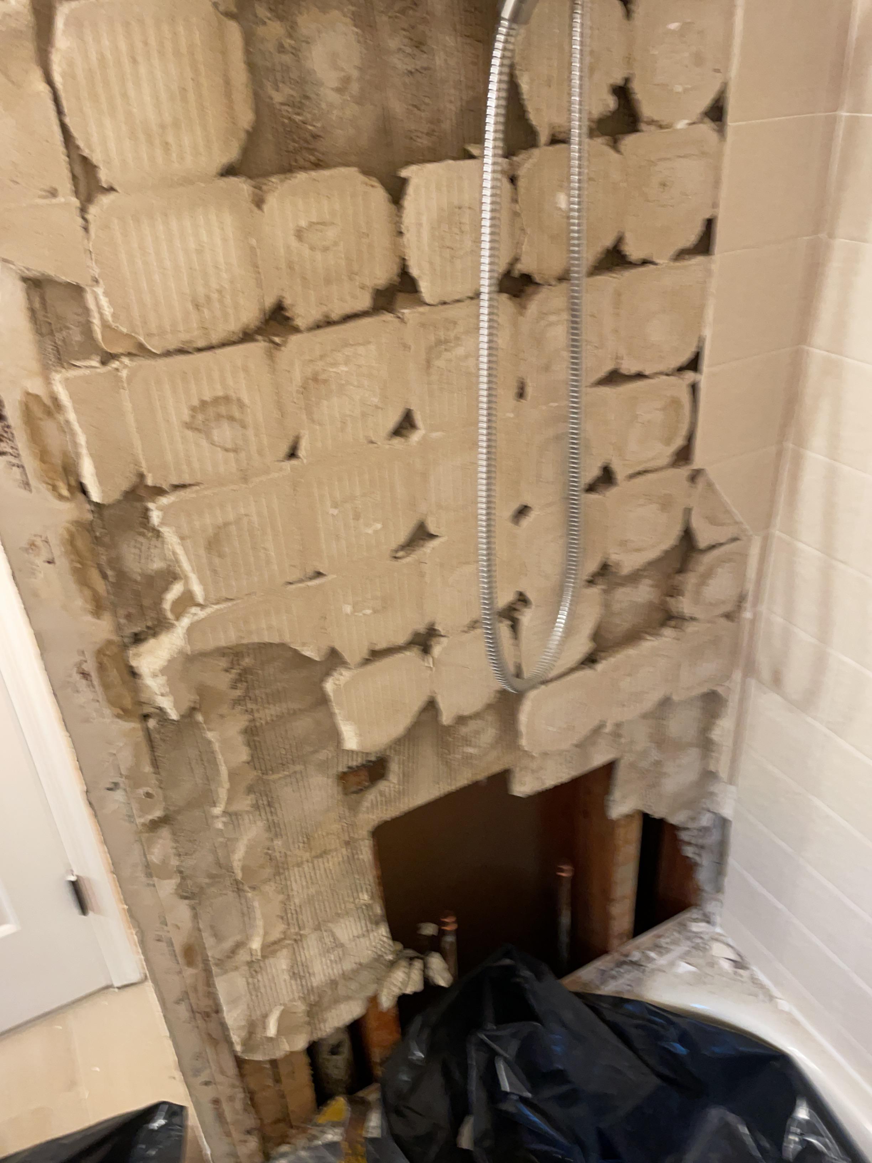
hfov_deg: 44.2
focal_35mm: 32
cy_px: 582
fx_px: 1075
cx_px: 436
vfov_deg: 56.8
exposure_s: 1/30
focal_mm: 4.2
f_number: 1.6
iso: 200
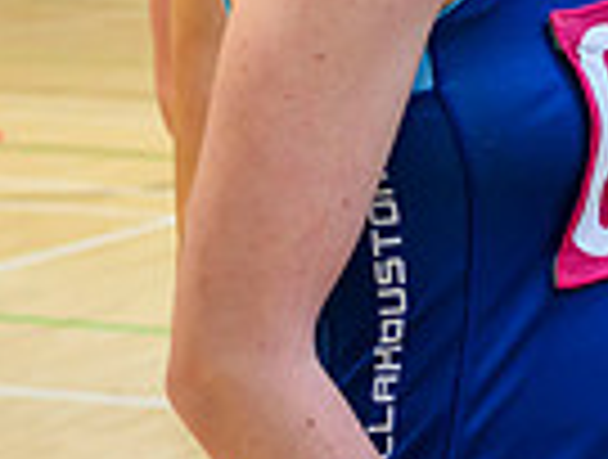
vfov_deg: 9.1
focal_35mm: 163
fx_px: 2871
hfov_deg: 11.3
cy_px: 173
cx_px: 1095
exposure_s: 1/800
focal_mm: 35
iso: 2000
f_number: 3.2
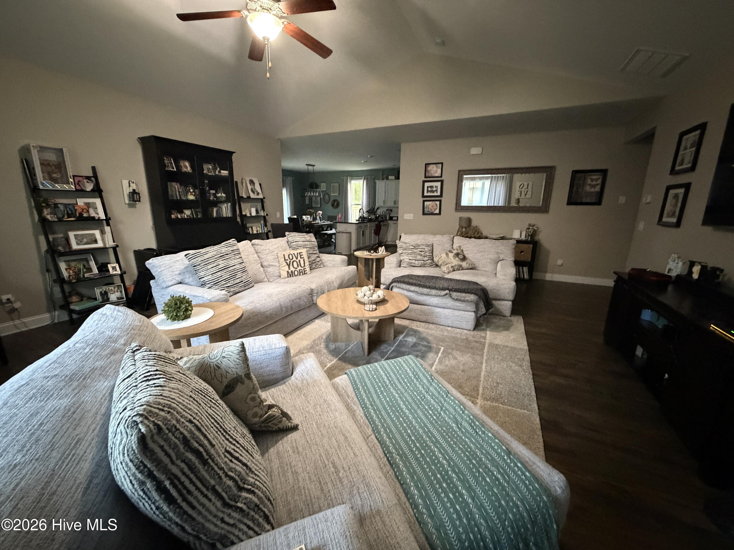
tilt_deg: -12.7
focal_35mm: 14
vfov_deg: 85.7
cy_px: 275
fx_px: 297
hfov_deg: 102.1
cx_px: 367
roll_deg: -0.7
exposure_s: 1/40
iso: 1250
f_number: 2.2
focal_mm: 2.22
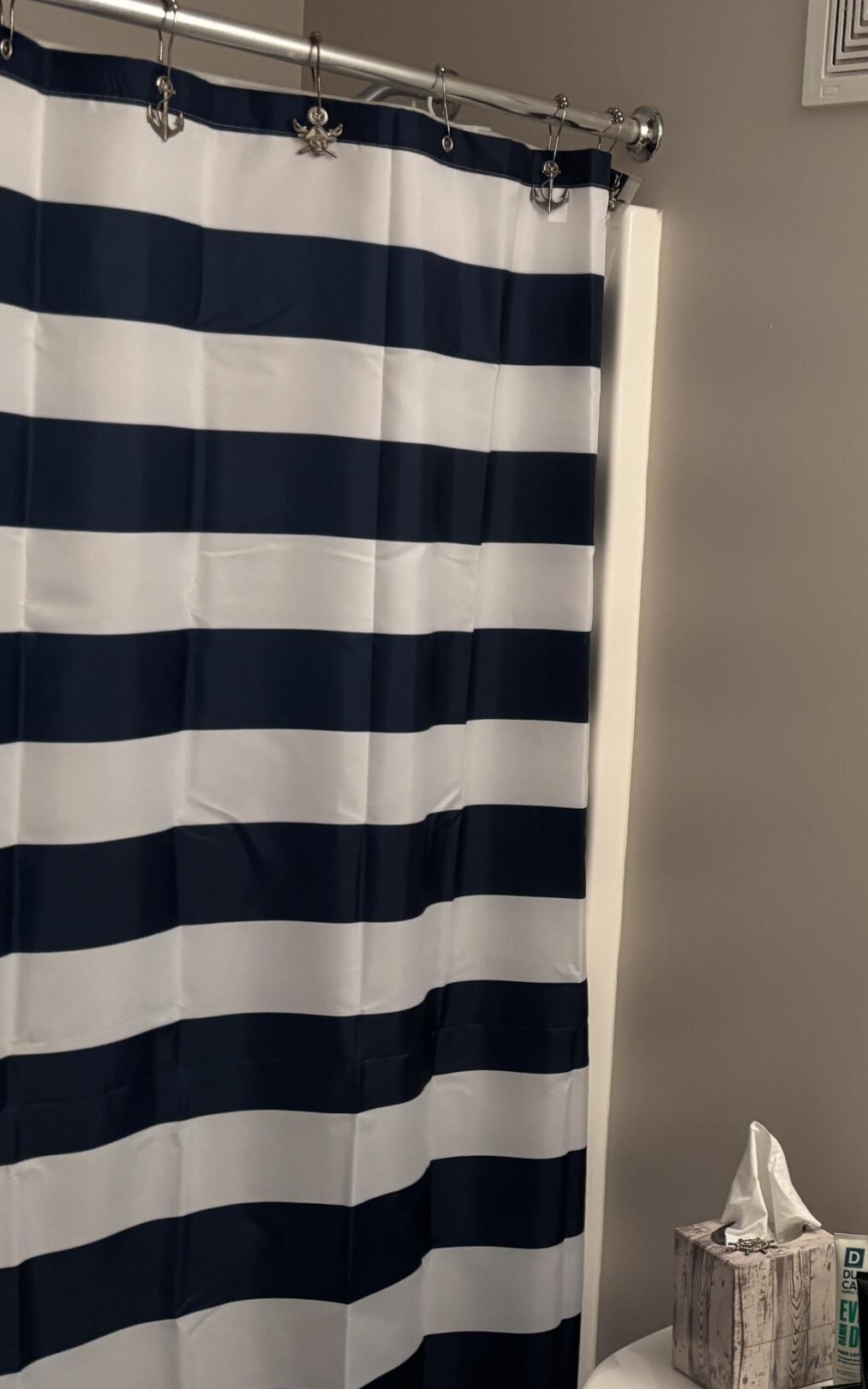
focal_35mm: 51
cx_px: 1134
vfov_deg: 39.6
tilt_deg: -3.9
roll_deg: -4.2
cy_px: 660
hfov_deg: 22.6
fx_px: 1930
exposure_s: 1/60
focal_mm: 5.96
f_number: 1.6
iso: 125
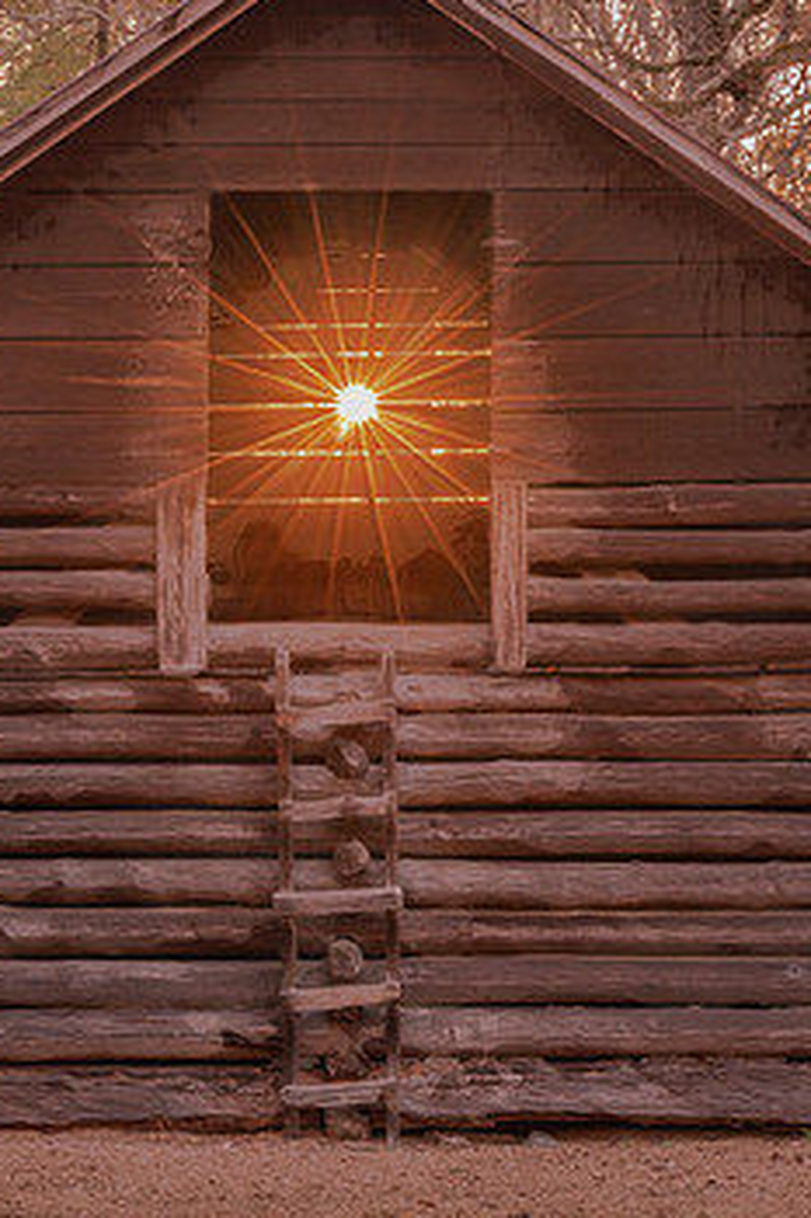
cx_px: 331
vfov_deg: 15.2
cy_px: 442
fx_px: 4566
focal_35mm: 135
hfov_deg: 10.1
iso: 400
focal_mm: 70
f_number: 22
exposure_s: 1/10
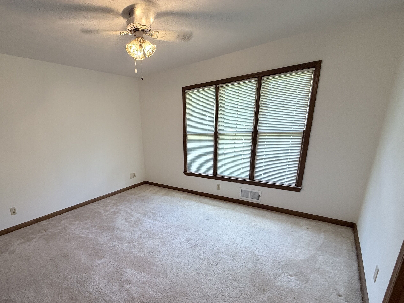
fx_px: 198
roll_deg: +3.3
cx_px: 161
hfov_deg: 89.8
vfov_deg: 73.8
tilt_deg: -16.8
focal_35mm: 17
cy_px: 183
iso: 200
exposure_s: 1/60
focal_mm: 2.22
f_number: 2.2
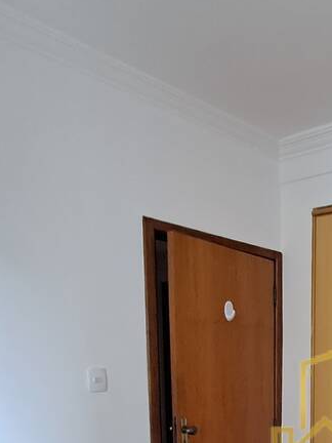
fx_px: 512
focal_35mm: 40
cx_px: 364
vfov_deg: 41.4
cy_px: 433
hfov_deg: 31.9
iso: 250
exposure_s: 1/25
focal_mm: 1.64
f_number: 2.2
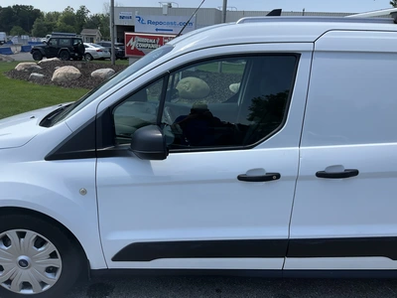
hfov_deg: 61.7
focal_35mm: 29
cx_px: 198
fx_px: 333
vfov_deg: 48.2
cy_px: 149
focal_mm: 3
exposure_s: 1/1377
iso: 25
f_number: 1.8
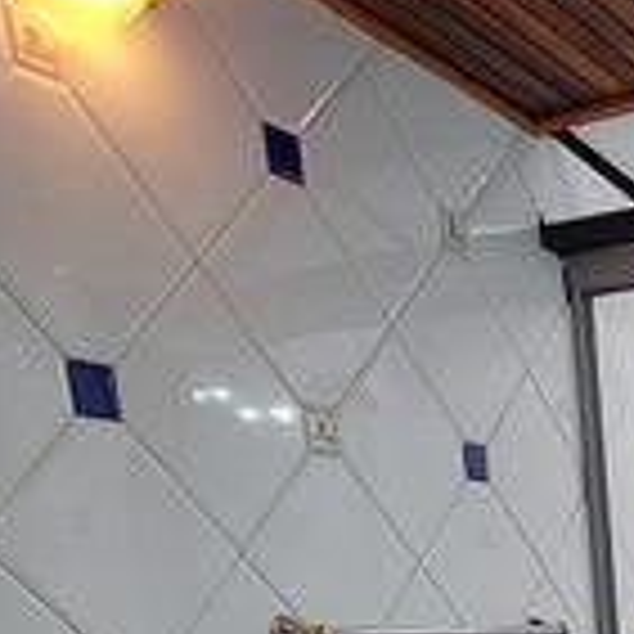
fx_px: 1078
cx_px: 845
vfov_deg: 23.8
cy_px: 1016
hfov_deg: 27.0
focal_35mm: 52
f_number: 2.2
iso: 320
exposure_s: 1/60
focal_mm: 1.74
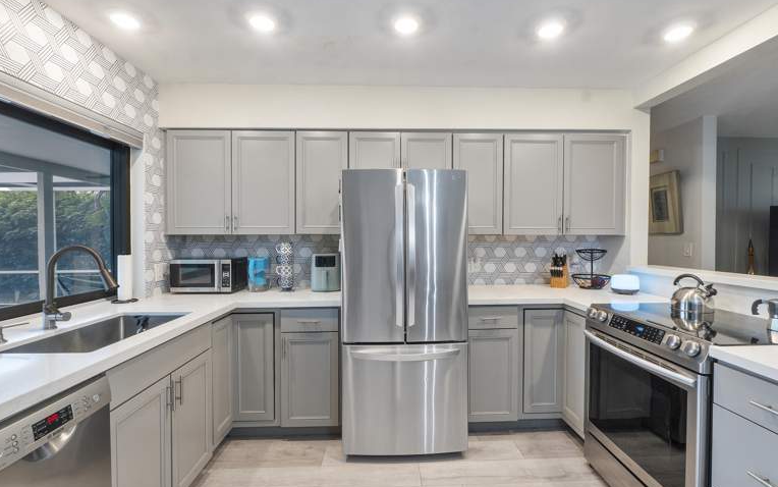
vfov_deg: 68.7
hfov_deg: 95.0
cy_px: 242
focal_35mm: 17
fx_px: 356
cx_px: 403
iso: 160
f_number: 11
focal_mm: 10.5
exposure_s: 1/3
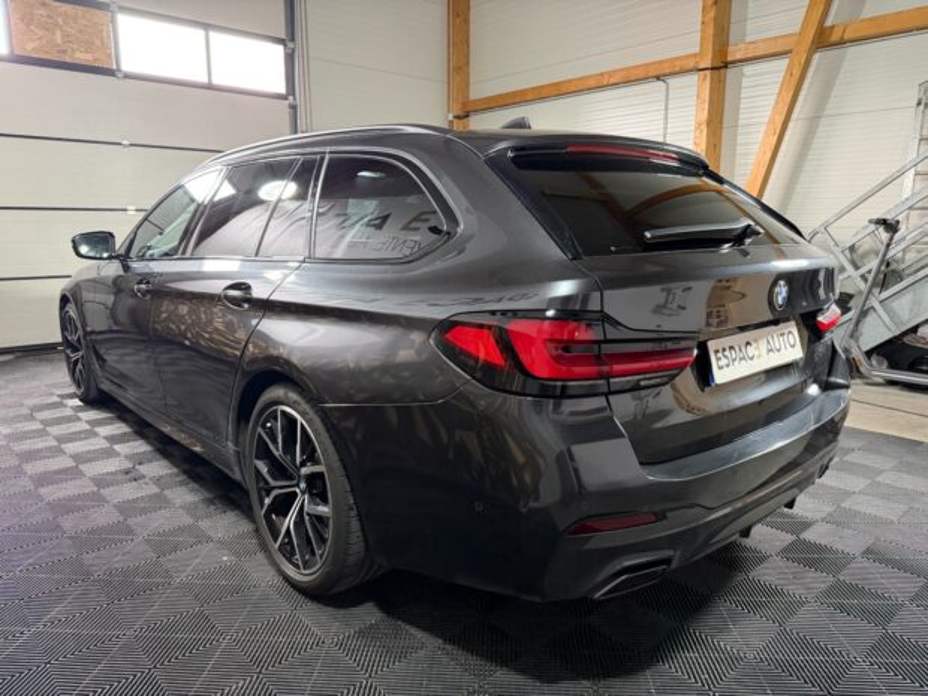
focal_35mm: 24
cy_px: 348
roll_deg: +0.2
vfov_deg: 56.8
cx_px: 464
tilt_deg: -10.9
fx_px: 643
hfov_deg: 71.6
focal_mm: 6.76
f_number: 1.78
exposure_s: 1/50
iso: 640
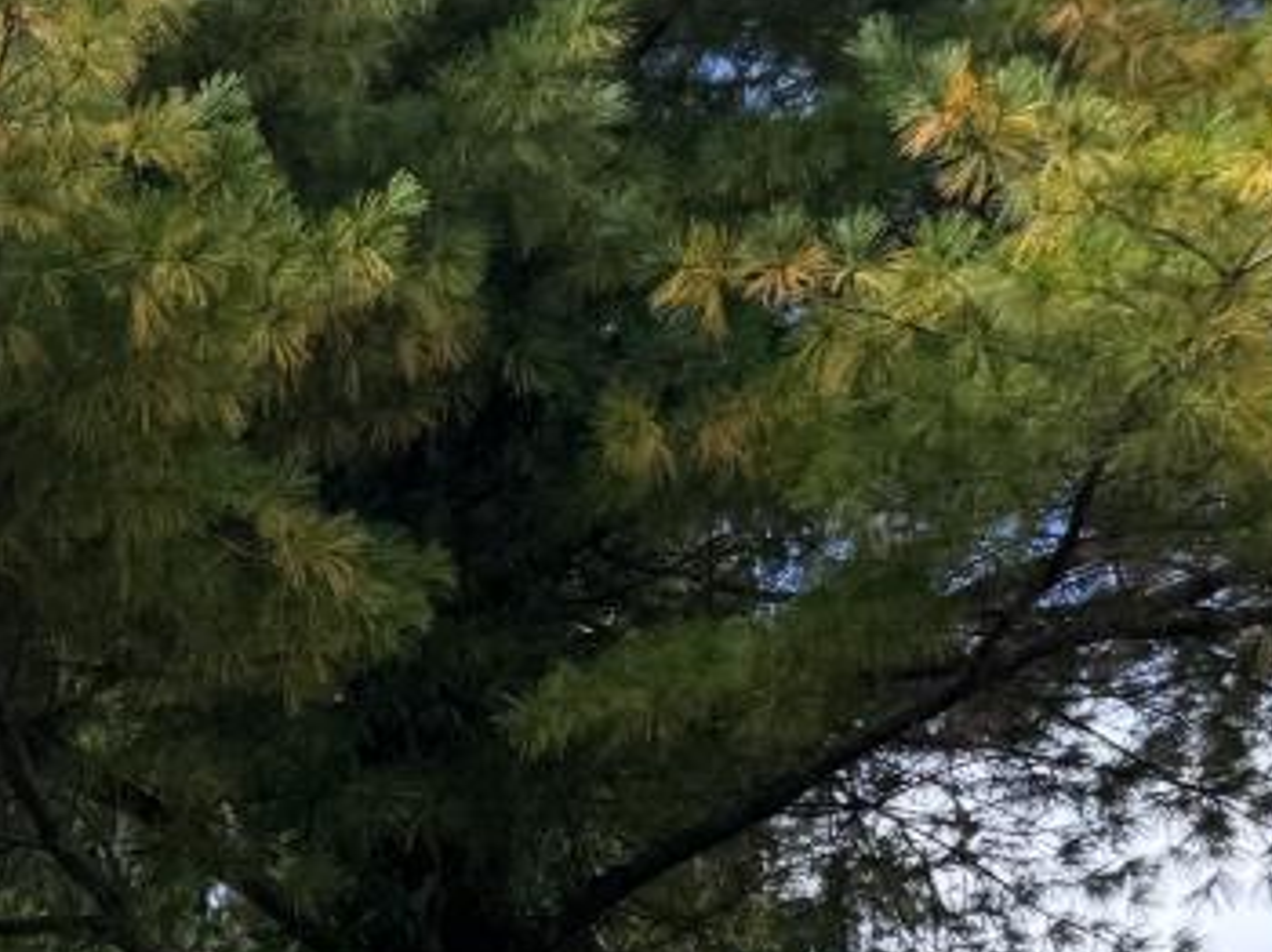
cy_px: 1768
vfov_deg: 12.9
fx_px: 3782
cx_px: -1068
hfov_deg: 16.0
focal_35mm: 103
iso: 80
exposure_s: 1/3413
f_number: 1.78
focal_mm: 6.76
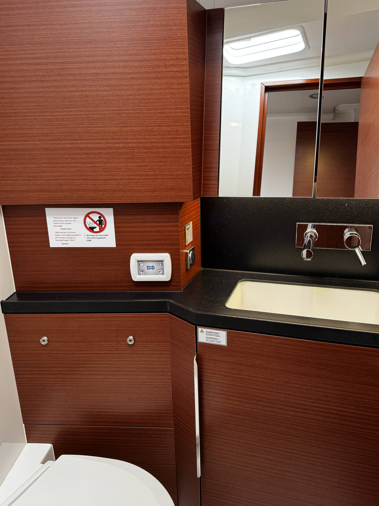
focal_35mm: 24
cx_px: 190
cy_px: 253
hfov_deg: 56.8
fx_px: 351
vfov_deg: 71.6
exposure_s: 1/60
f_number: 1.8
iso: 250
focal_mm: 6.8
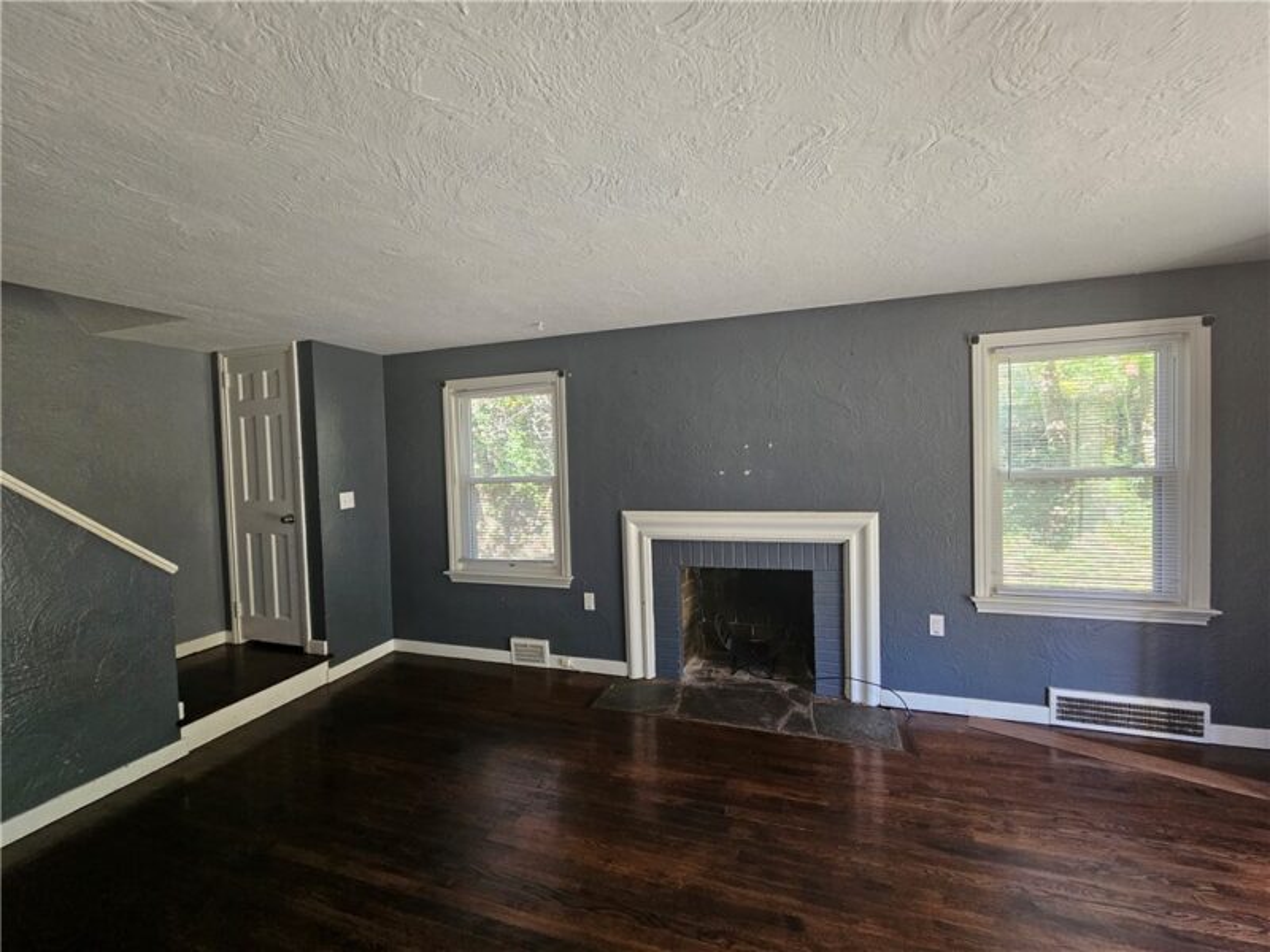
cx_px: 635
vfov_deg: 89.9
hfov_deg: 106.2
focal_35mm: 13
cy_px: 476
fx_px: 477
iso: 200
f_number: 2.2
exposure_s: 1/60
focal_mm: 2.2
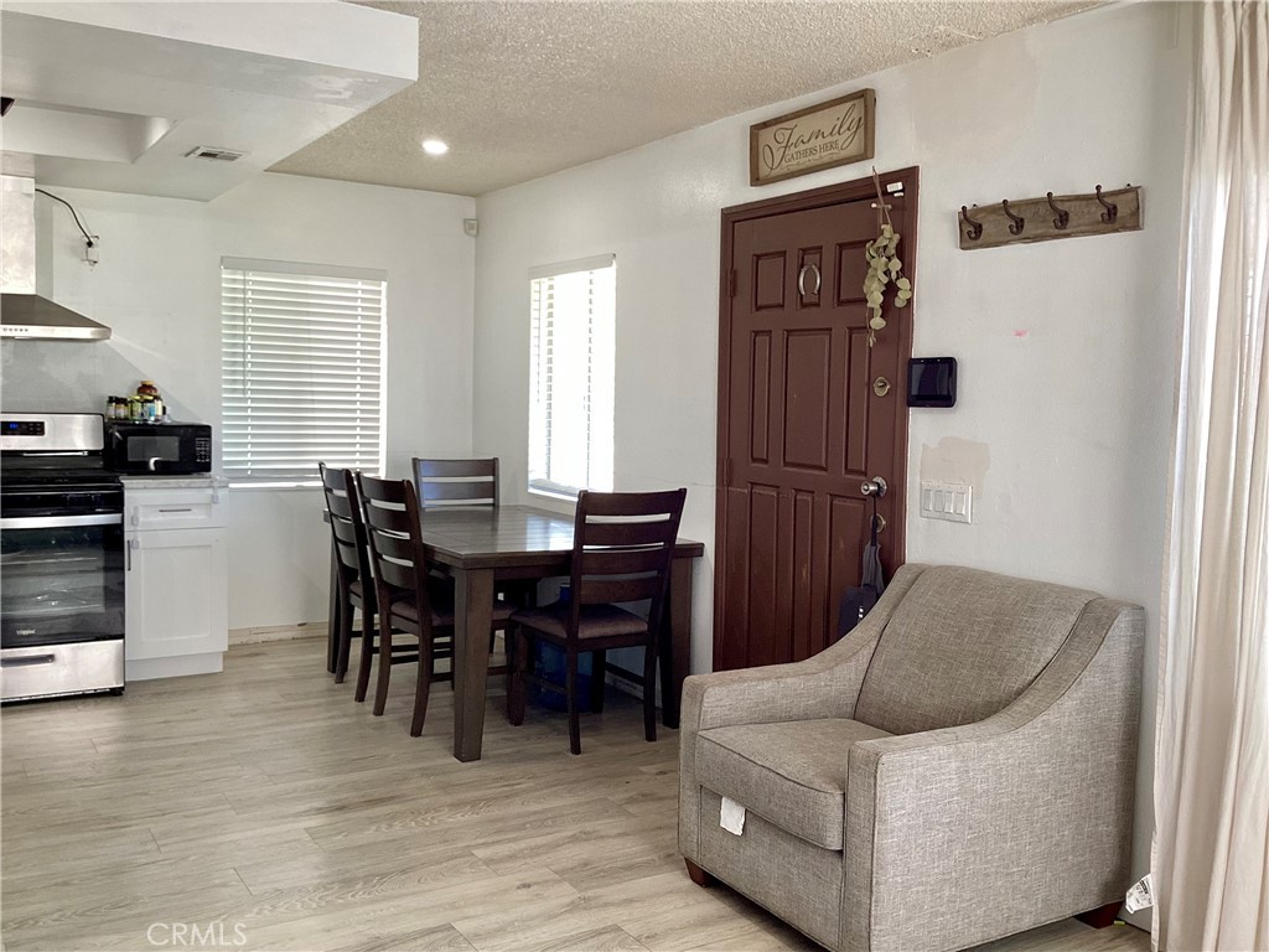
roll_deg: -2.6
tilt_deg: -4.9
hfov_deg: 58.4
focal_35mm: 31
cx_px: 634
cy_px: 476
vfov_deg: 45.4
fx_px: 1136
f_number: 2.4
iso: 64
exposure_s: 1/60
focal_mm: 3.3
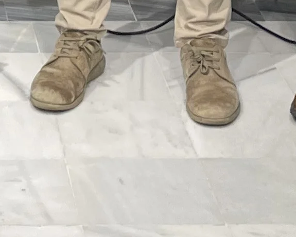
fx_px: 1559
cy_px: -340
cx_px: -123
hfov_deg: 10.5
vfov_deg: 8.0
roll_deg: +1.2
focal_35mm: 178
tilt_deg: -7.2
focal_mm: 4.2
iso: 64
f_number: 1.6
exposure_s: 1/100
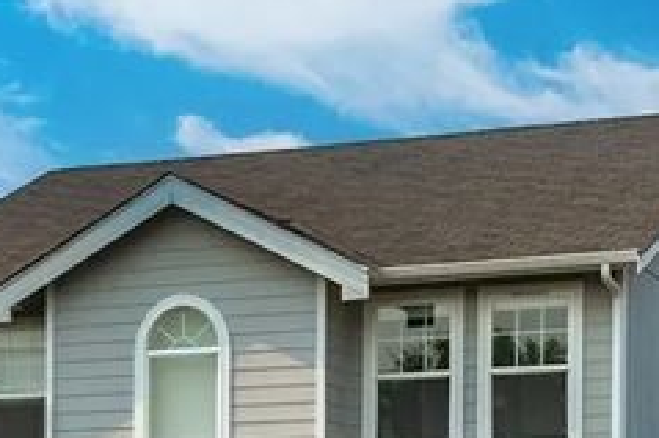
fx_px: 1884
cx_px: 245
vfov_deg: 12.9
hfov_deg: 19.8
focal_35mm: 103
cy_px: 529
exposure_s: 1/400
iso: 80
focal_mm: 24
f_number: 7.1
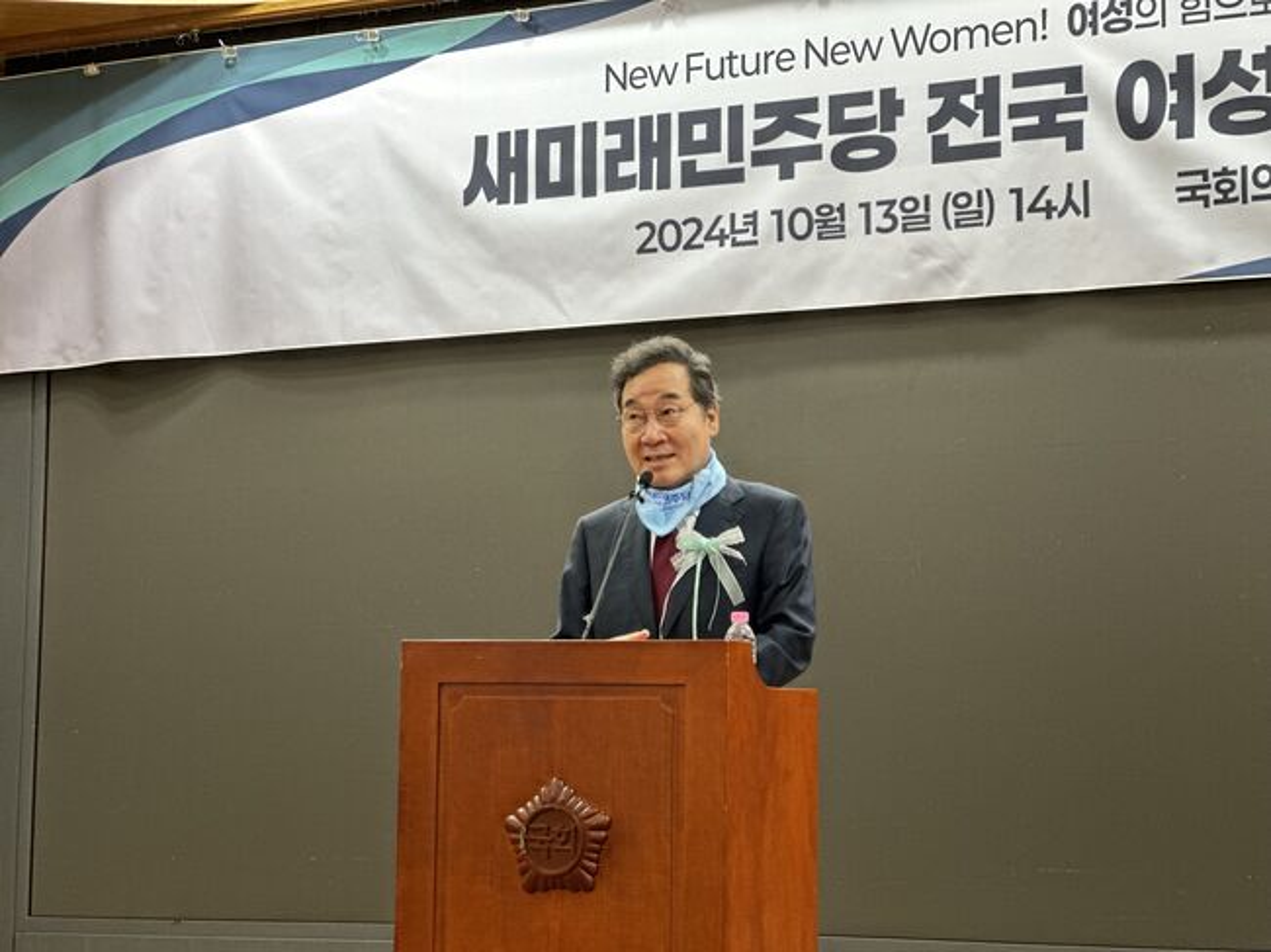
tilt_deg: +7.2
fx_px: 2826
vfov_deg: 19.1
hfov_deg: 25.3
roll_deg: -0.6
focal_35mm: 77
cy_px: 476
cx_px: 636
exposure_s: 1/40
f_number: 2.8
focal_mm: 9
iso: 200
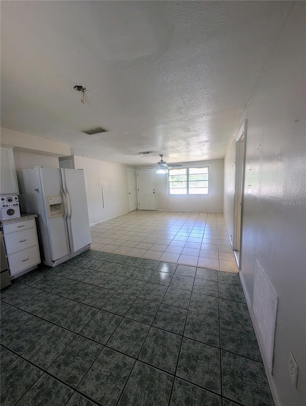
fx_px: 141
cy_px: 203
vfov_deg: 110.5
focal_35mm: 12
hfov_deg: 94.6
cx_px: 153
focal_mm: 2.02
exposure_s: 1/120
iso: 73
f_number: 1.7
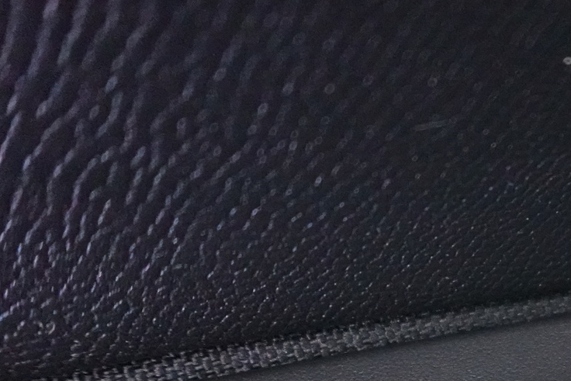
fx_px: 698
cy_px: 414
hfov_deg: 39.9
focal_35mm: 44
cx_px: 552
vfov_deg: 28.0
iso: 6400
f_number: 2
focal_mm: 7.6
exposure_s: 1/25
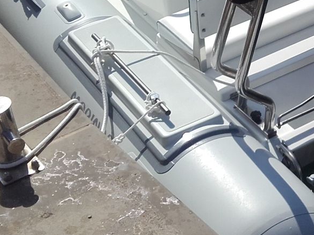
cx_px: 283
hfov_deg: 22.5
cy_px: 41
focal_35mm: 85
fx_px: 771
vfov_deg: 17.2
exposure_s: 1/2260
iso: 50
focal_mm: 3.31
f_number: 2.2
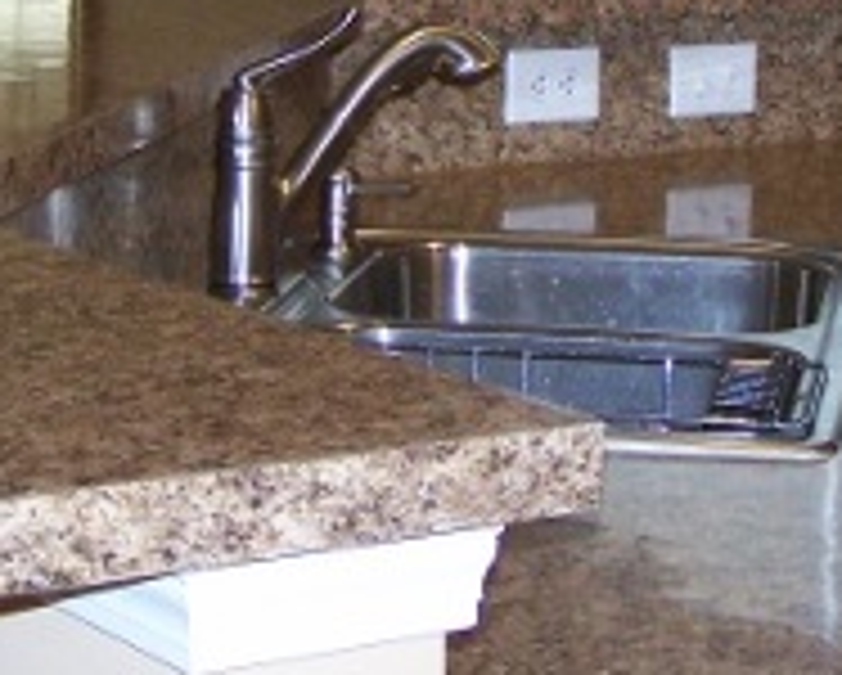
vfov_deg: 12.0
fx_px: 3168
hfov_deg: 15.1
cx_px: 549
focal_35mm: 127
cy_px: -72
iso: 160
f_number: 2.8
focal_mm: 6.3
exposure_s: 1/60
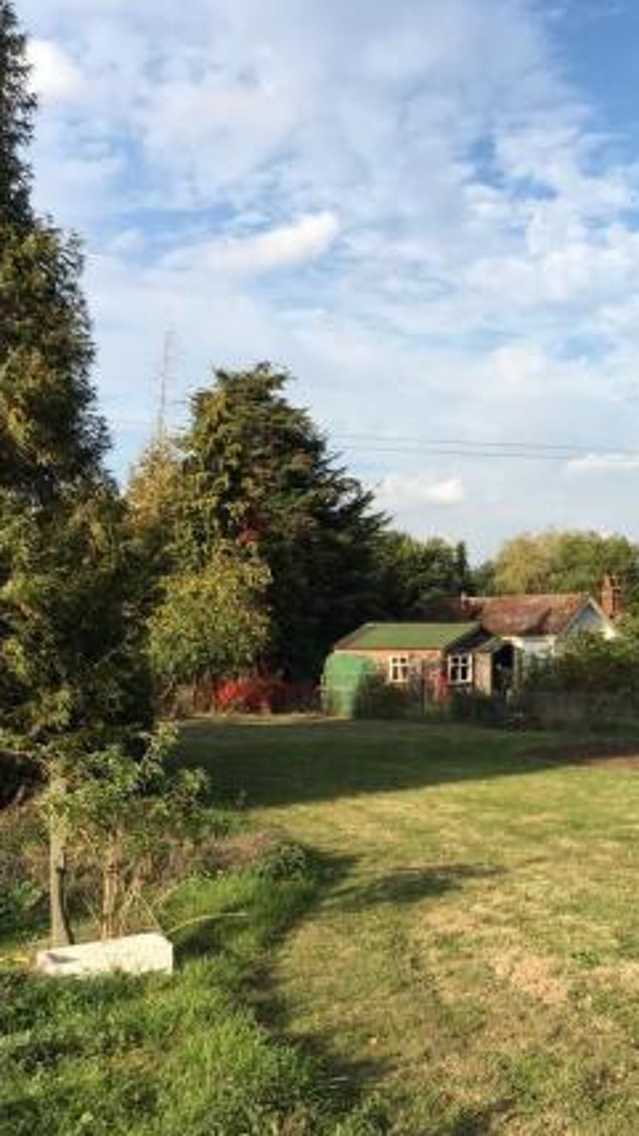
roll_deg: -0.1
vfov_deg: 47.3
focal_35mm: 43
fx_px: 1294
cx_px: 619
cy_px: 575
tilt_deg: +2.3
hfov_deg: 26.4
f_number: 2.2
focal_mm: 4.15
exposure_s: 1/1304
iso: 25
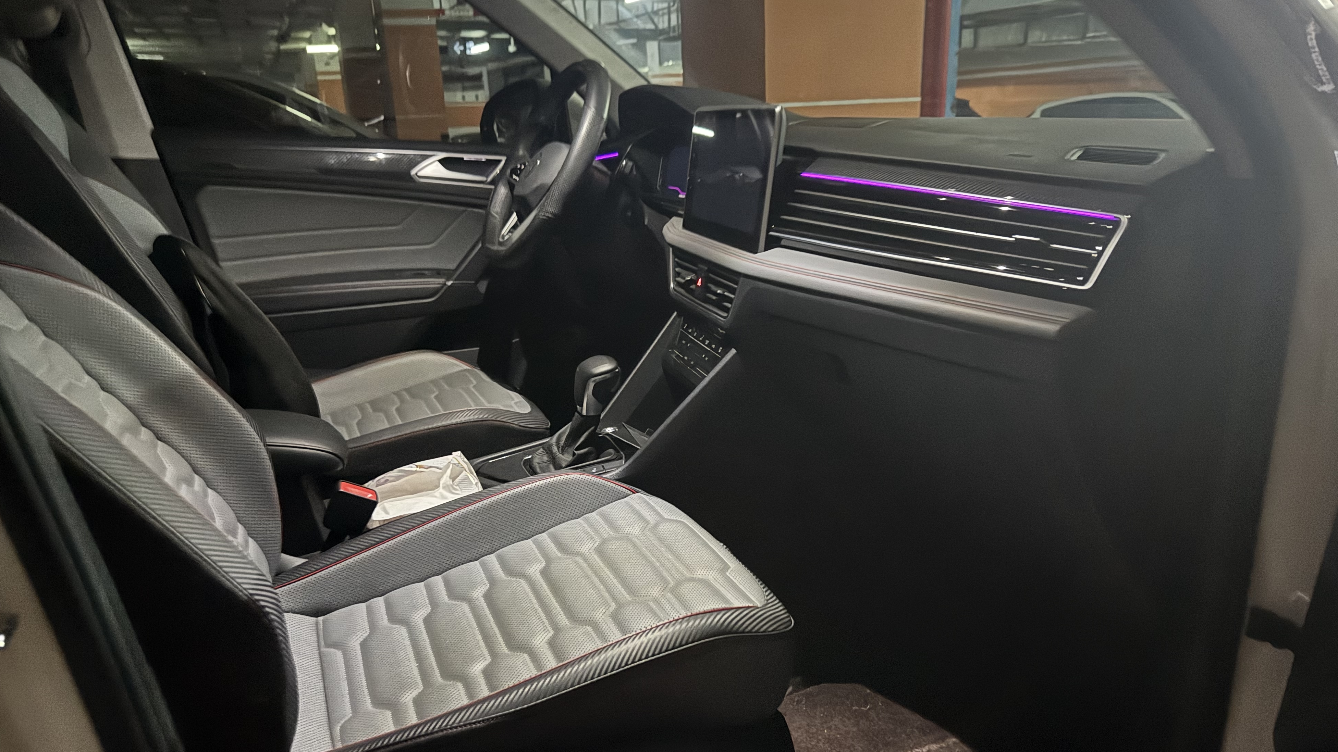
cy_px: 468
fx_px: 958
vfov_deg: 42.6
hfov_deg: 69.9
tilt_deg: -18.3
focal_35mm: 27
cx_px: 686
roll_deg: +2.9
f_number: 1.78
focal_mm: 6.76
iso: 1250
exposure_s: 1/11
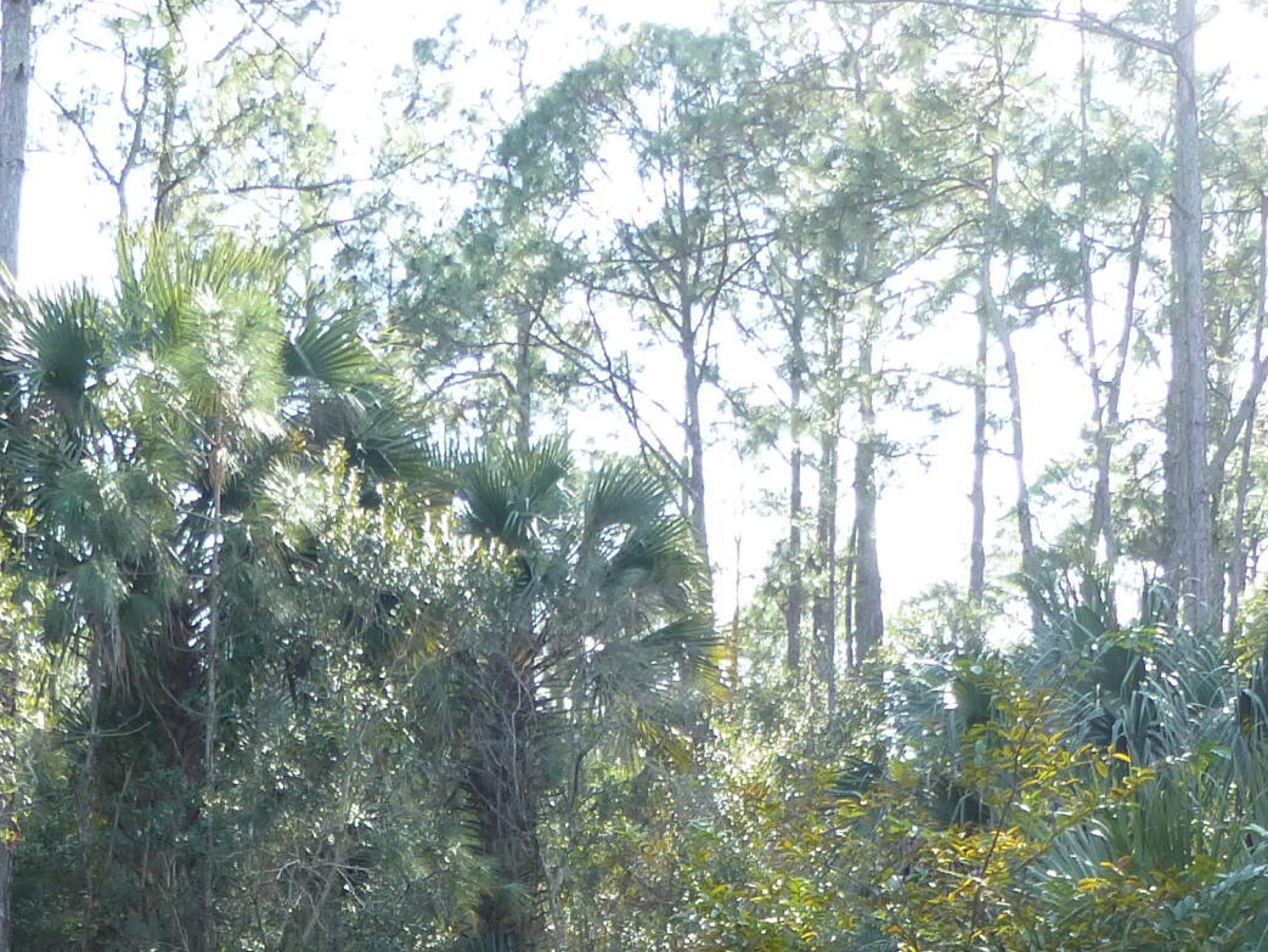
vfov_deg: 19.8
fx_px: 2528
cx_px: 466
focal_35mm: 69
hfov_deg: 28.0
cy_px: 1194
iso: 100
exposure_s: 1/125
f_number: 3.5
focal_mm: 4.3
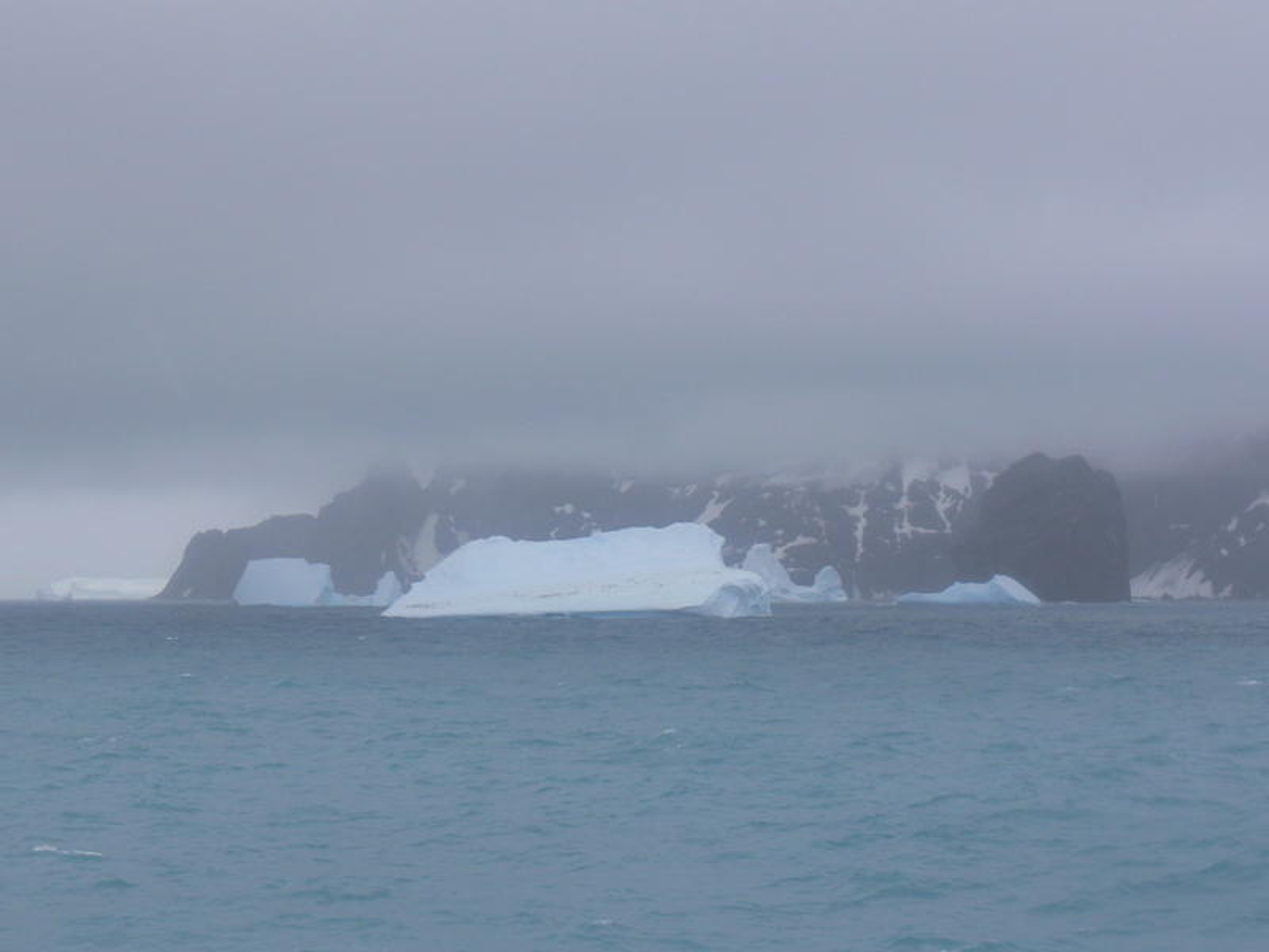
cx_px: 634
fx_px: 4033
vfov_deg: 13.5
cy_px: 476
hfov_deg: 17.9
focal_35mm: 110
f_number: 5.6
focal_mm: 18.4
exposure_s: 1/200
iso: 80
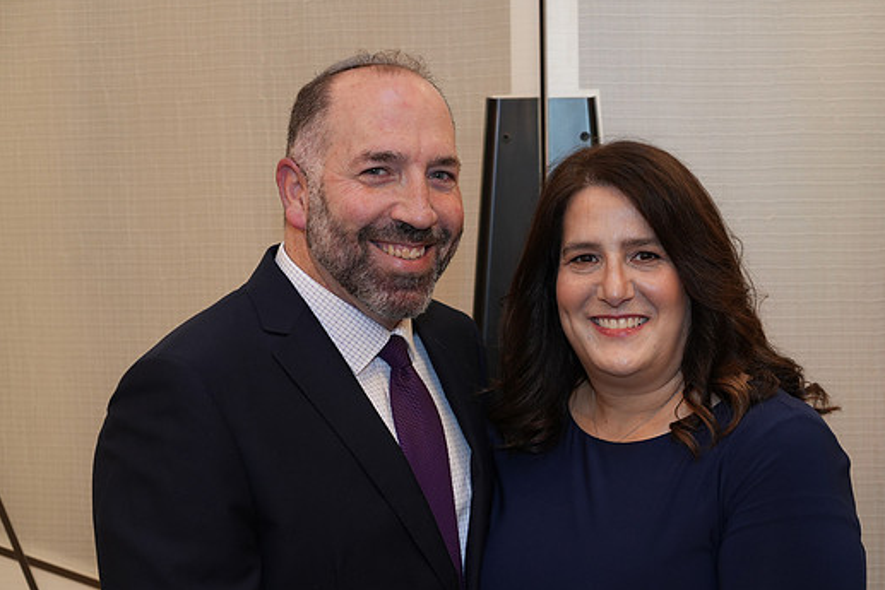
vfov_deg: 18.4
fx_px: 1820
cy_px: 298
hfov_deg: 27.3
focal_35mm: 74
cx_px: 493
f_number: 4
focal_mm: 66
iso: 640
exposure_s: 1/80
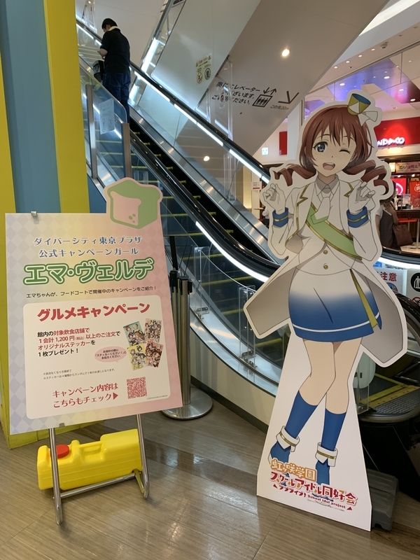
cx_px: 210
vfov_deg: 67.3
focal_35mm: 26
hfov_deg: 53.1
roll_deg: +2.2
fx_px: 421
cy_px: 280
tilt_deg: -9.7
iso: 125
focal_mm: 4.25
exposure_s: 1/60
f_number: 1.8
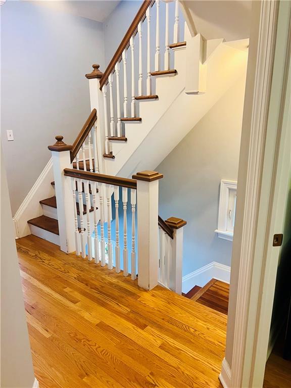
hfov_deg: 53.1
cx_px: 146
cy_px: 194
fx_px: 291
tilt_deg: -15.7
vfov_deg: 67.3
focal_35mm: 26
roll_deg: +0.7
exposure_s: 1/60
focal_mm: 5.7
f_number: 1.5
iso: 200
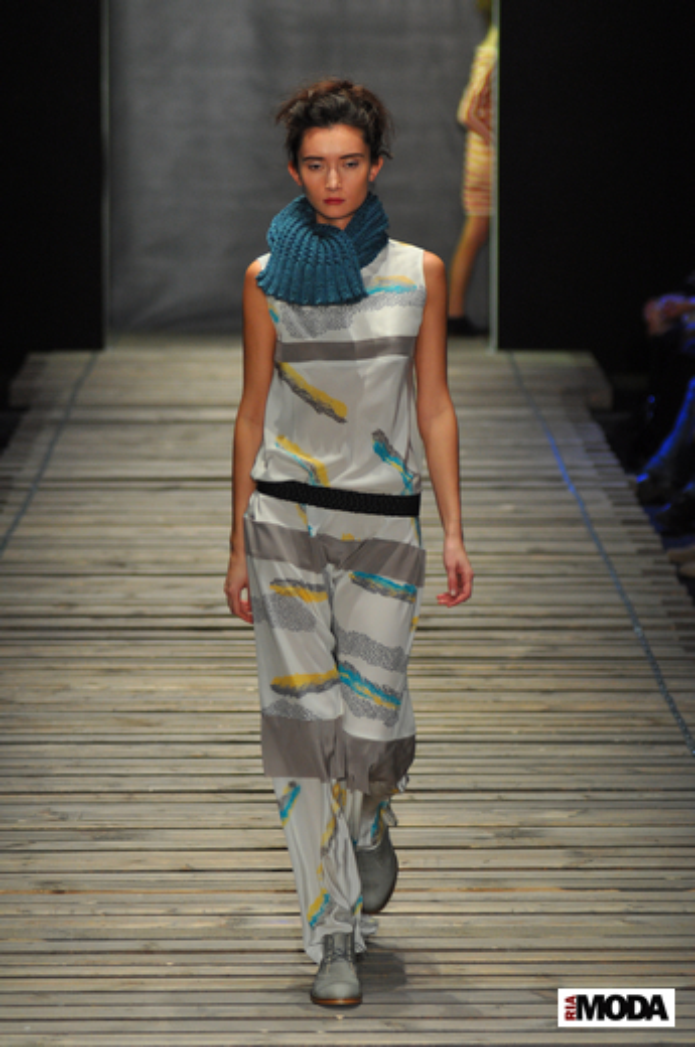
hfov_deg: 8.1
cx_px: 348
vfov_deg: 12.2
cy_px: 524
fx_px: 4881
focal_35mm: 168
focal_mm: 112
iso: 800
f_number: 3.2
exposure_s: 1/320
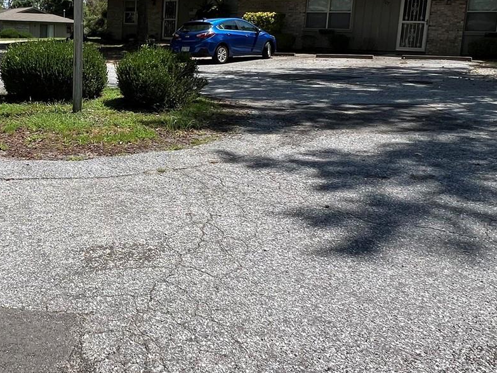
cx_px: 93
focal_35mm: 34
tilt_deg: -8.5
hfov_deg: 50.4
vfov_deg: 40.8
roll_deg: -1.6
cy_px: 104
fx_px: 488
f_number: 1.8
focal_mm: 1.57
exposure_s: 1/1119
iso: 32
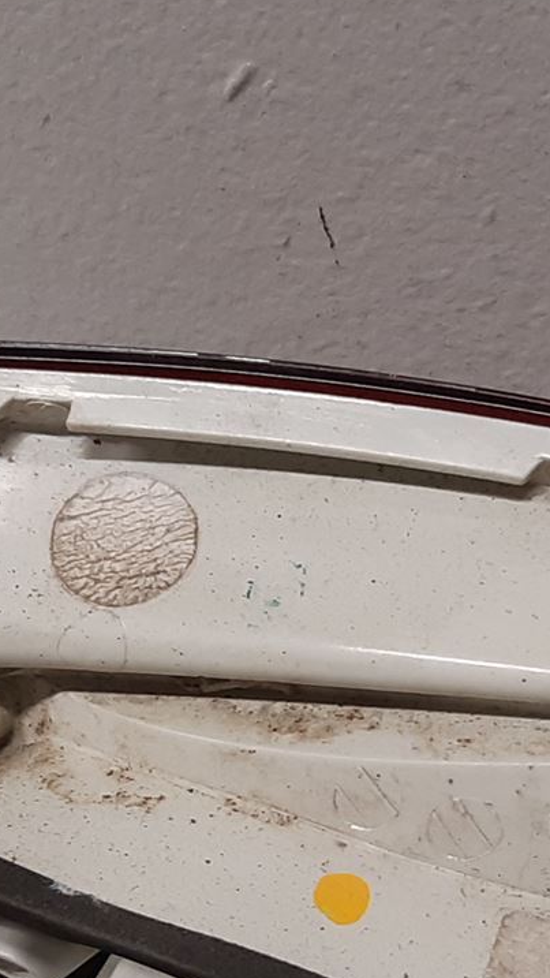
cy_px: 921
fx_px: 2099
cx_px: 420
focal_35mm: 81
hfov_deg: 14.9
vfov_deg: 25.2
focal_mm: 3.93
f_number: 1.7
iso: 100
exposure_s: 1/50
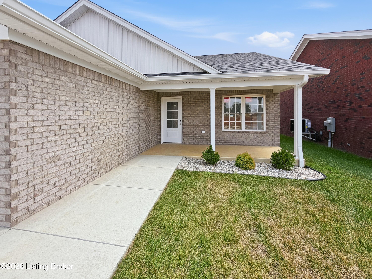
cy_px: 140
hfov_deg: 102.1
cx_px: 186
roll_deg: +0.5
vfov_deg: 85.7
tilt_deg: -8.3
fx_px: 150
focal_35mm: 14
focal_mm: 2.2
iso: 32
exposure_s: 1/770
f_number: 2.2
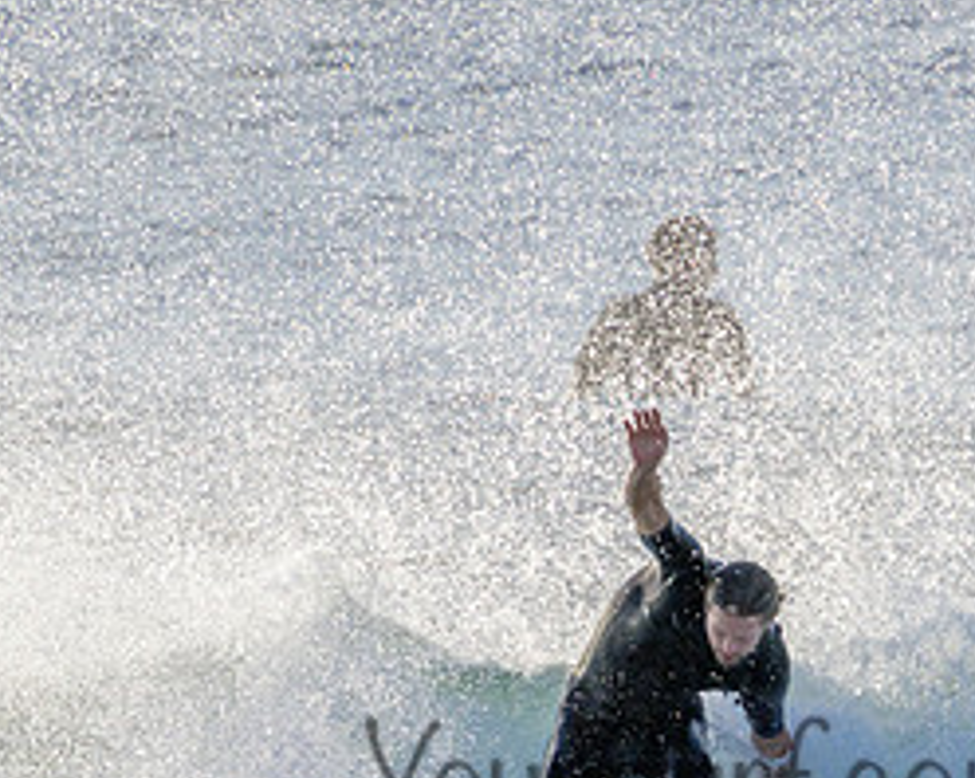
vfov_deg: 0.9
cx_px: 771
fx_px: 50718
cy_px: 745
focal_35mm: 1759
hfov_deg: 1.1
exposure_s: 1/2000
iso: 720
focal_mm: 800
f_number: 11
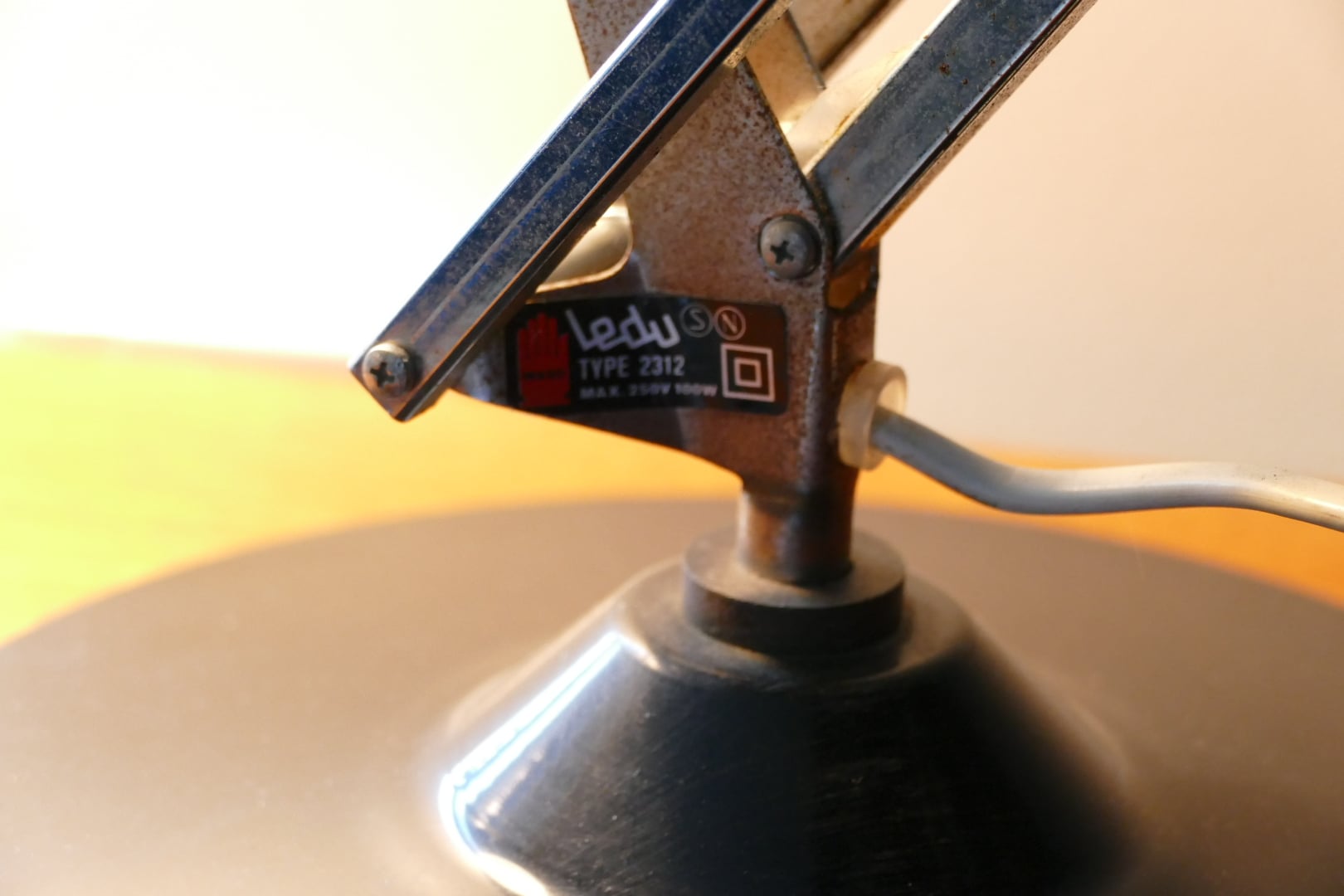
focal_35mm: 115
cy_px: 448
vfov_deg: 11.9
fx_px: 4293
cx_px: 672
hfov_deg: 17.8
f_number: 3.9
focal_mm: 41.85
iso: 1600
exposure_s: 1/40
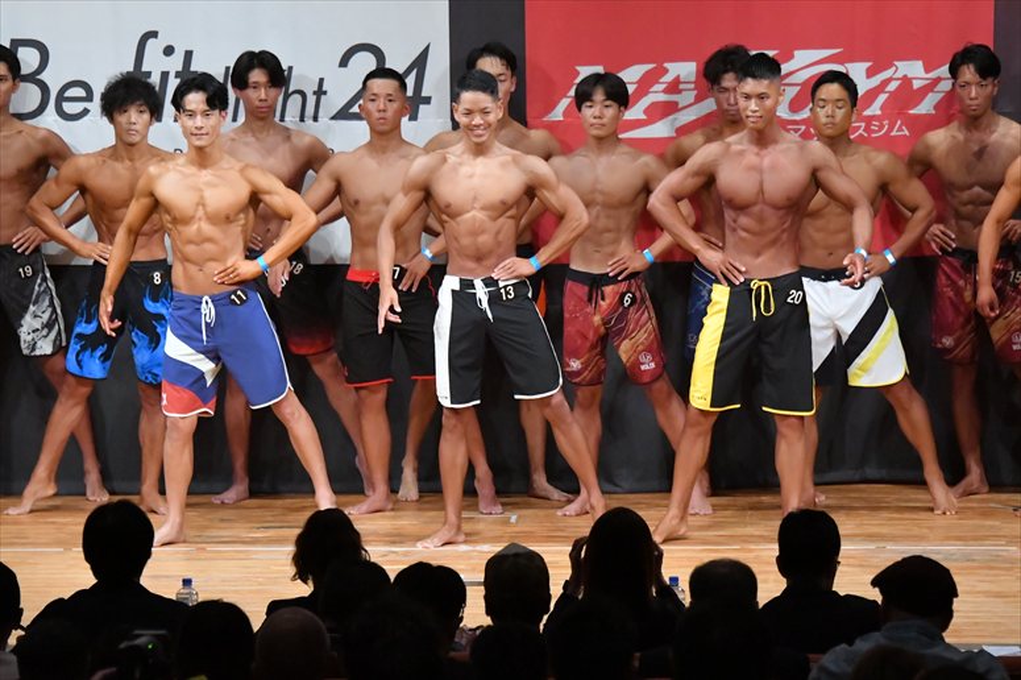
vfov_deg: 6.3
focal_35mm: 217
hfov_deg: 9.5
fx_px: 6151
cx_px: 510
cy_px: 340
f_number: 5.6
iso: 10000
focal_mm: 145
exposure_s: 1/400
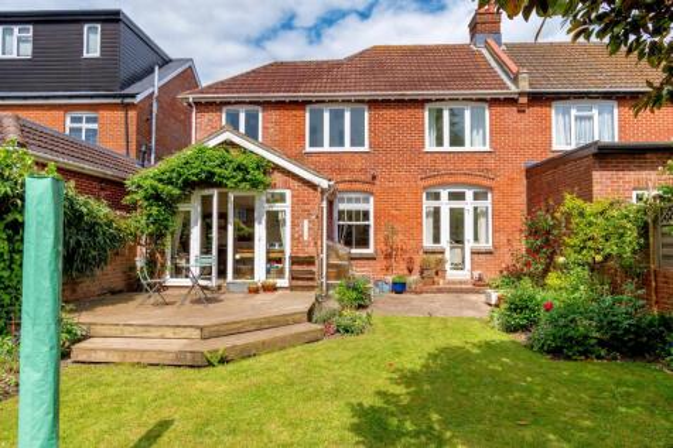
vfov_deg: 59.5
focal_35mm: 21
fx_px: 392
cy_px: 224
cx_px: 336
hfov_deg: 81.2
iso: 200
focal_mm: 14
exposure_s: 1/800
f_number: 8
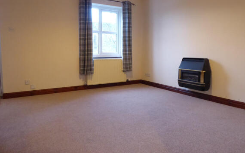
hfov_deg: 70.4
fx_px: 174
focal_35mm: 26
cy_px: 69
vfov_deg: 47.5
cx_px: 122
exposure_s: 1/13
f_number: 3.3
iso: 400
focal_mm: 4.3
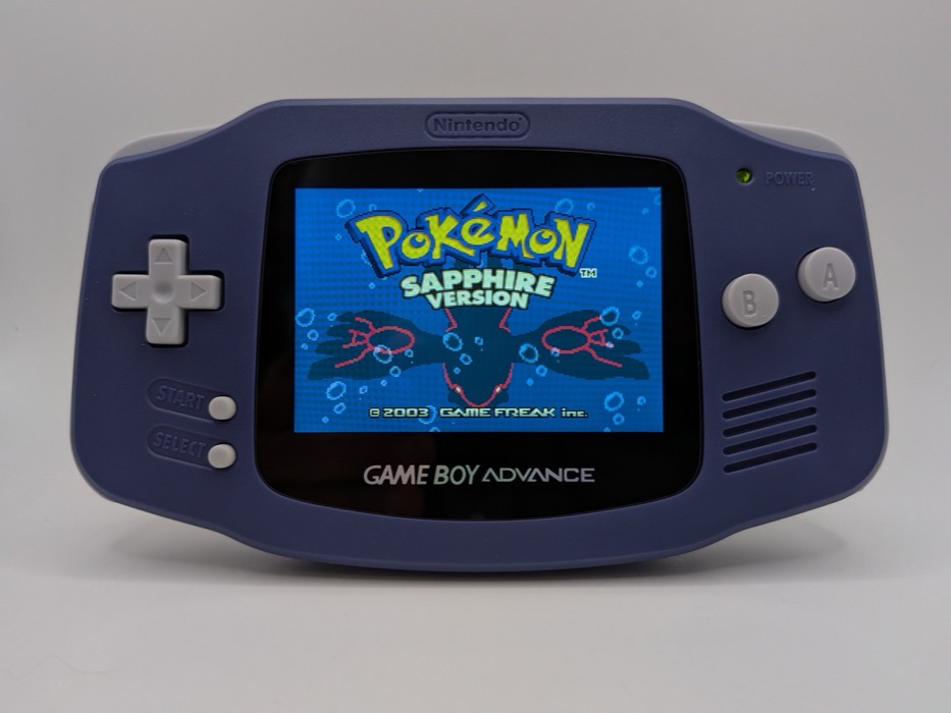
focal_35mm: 24
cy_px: 356
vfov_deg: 56.8
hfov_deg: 71.6
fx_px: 659
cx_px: 476
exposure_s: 1/732
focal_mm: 4.53
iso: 515
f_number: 1.7
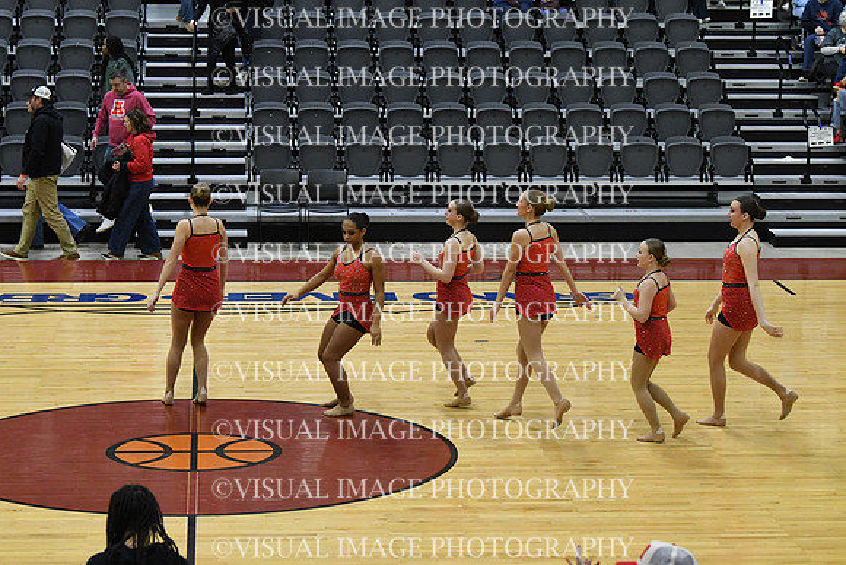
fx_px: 2468
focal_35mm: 105
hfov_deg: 19.5
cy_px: 282
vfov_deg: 13.0
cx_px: 423
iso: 5000
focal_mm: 70
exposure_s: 1/500
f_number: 4
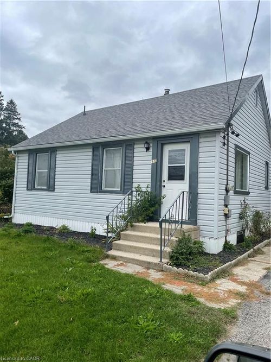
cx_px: 136
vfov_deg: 67.3
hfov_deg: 53.0
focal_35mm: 26
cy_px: 181
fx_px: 271
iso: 32
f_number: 1.6
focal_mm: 4.2
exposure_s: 1/2451
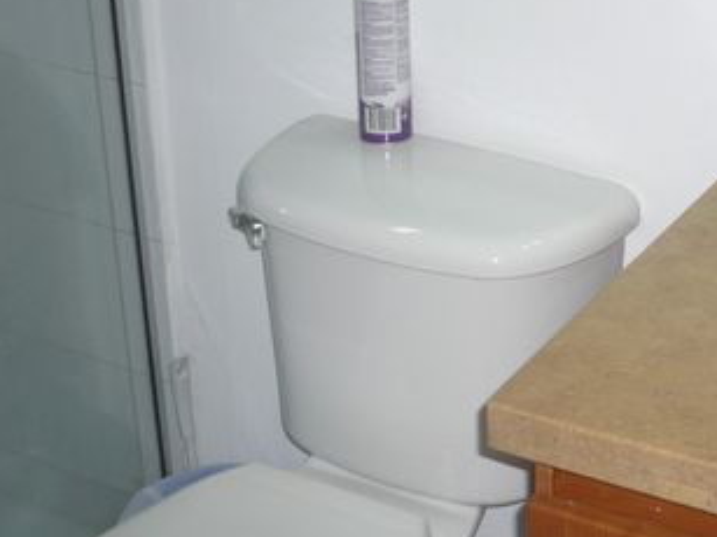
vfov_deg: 19.3
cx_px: 604
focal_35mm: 76
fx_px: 1574
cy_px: 194
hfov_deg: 25.1
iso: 100
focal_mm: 5.8
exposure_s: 1/30
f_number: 2.8
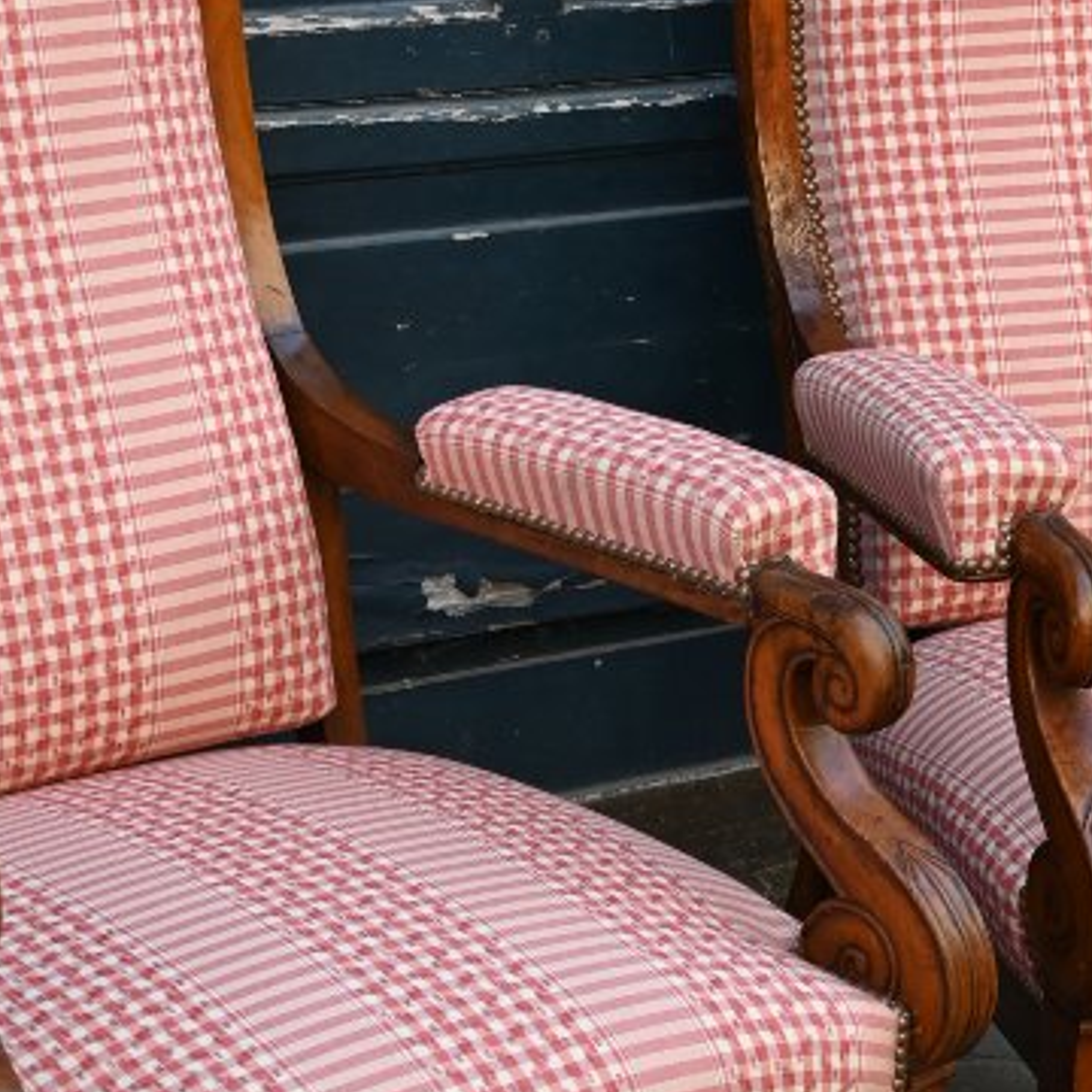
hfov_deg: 16.6
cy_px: 889
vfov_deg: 16.6
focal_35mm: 104
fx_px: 3716
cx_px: 858
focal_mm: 24.5
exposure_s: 1/250
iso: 200
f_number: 4.5
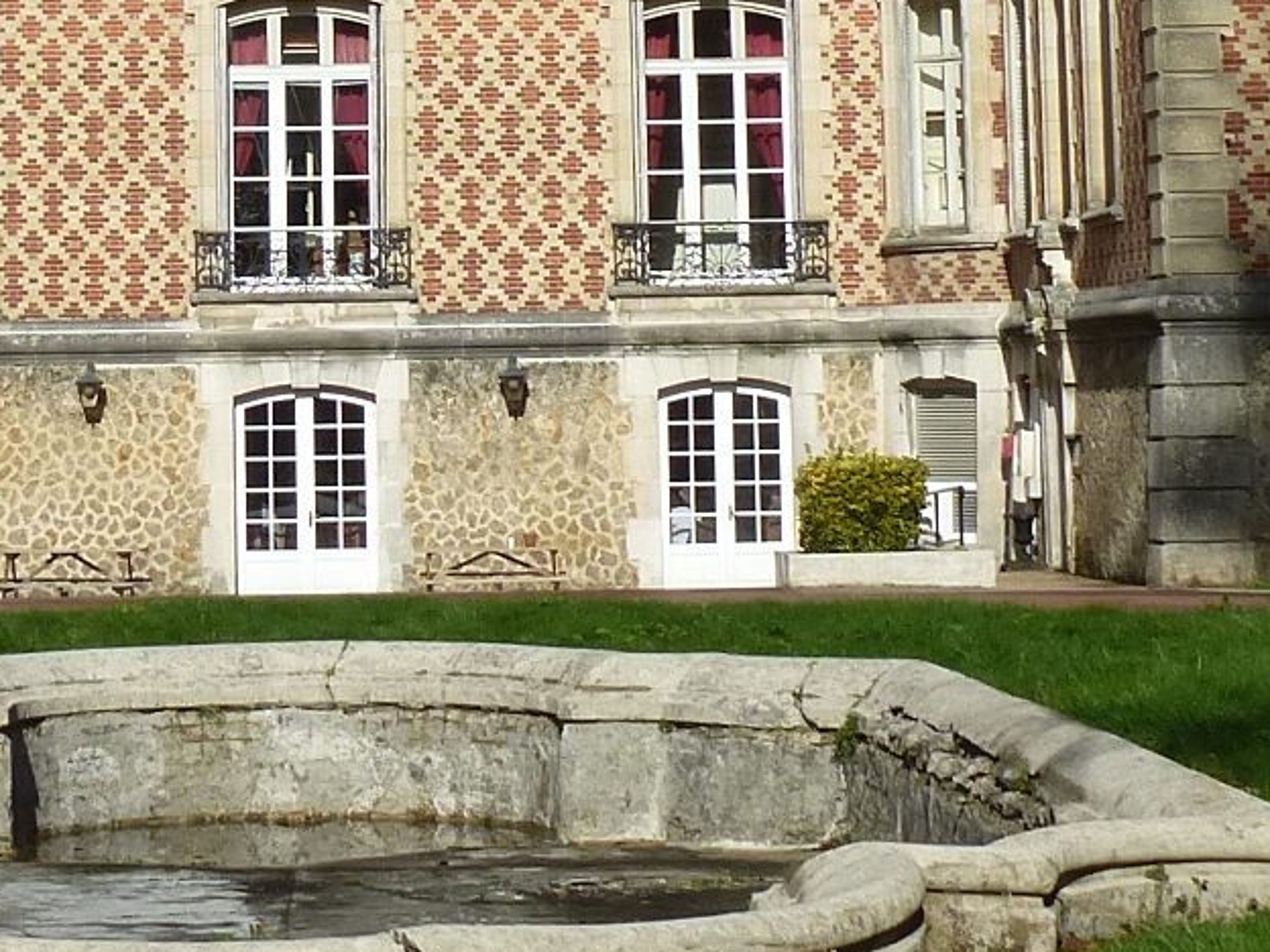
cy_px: -275
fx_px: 4513
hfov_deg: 16.0
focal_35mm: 123
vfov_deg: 11.7
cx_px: 344
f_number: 4
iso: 100
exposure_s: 1/1300
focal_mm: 5.4
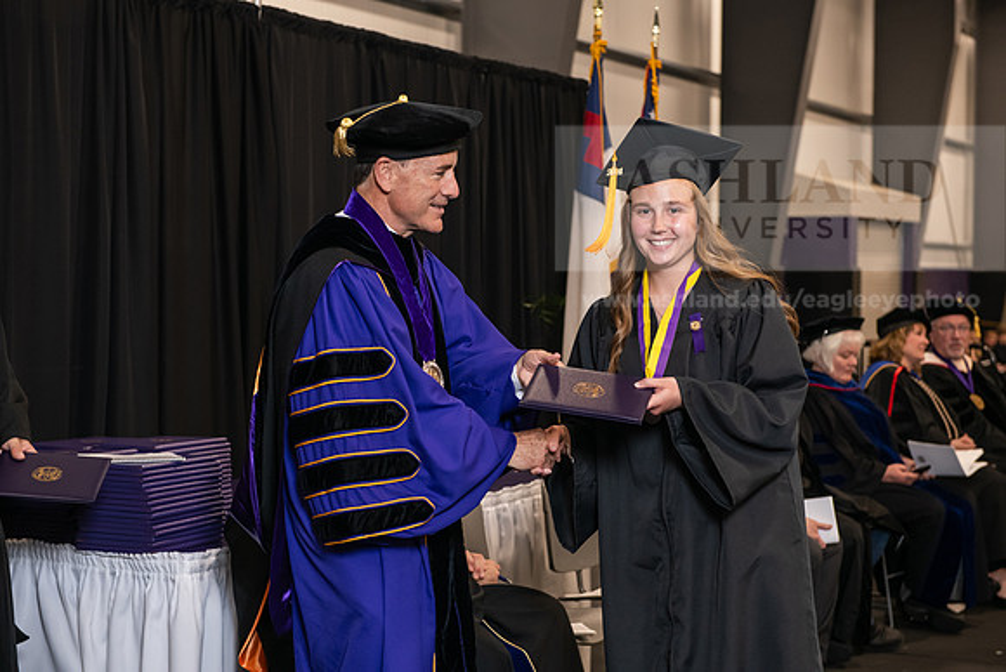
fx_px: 1956
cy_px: 336
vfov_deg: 19.5
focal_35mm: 70
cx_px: 503
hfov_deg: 28.8
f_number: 5
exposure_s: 1/125
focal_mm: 70
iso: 1600
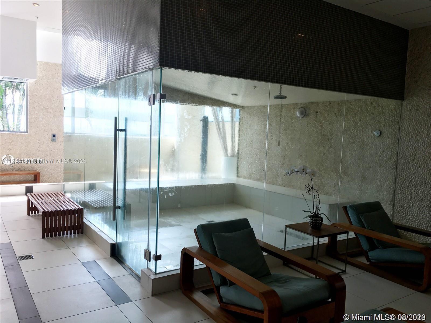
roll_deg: -1.1
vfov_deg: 48.2
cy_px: 162
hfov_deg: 61.7
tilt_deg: -4.8
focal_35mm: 29
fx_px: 361
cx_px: 216
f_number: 2.2
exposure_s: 1/129
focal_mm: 4.15
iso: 25
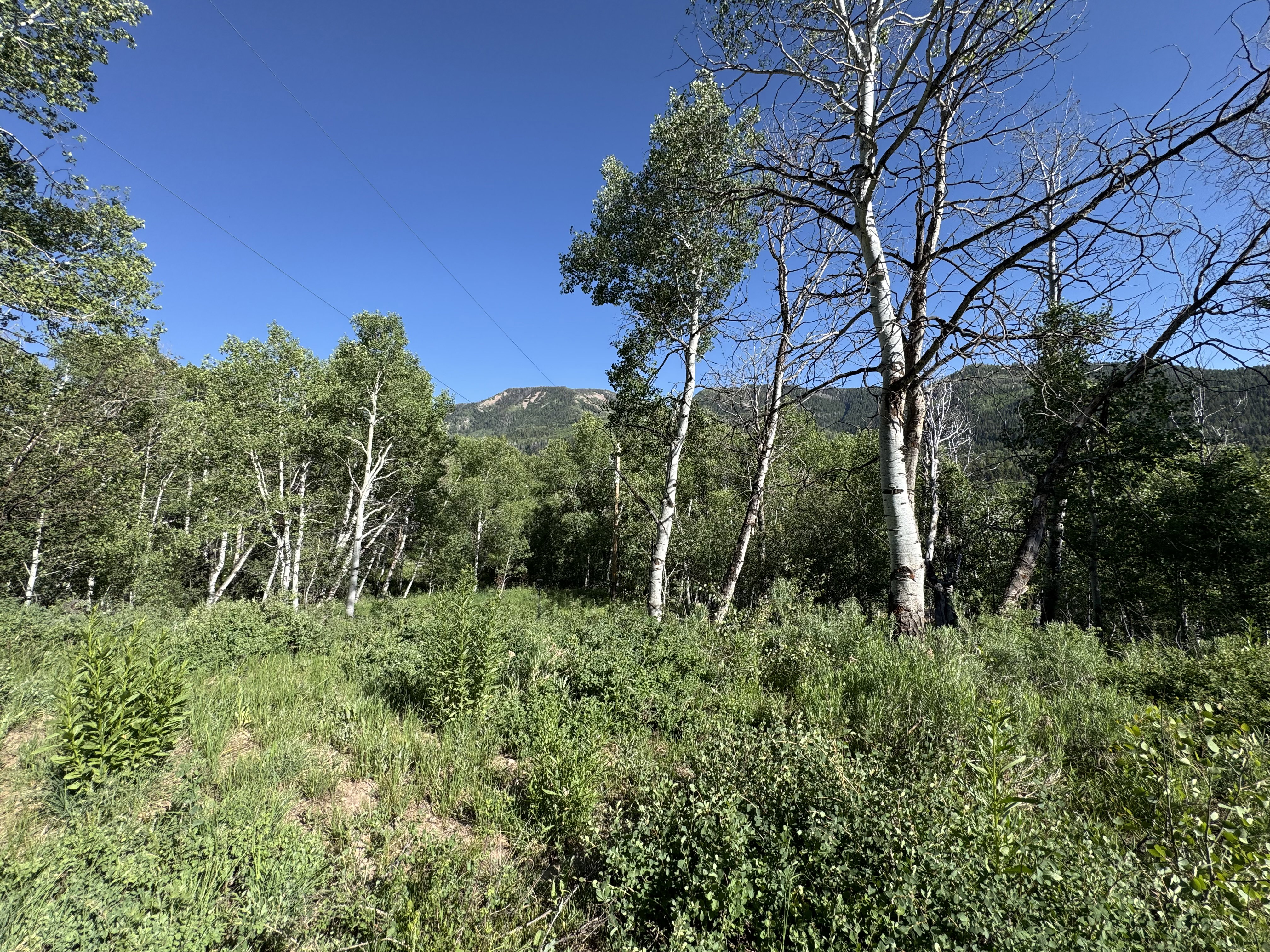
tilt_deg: -0.1
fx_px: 514
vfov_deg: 85.7
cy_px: 476
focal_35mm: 14
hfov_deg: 102.1
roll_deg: +1.8
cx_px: 635
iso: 40
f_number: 2.2
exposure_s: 1/993
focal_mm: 2.22
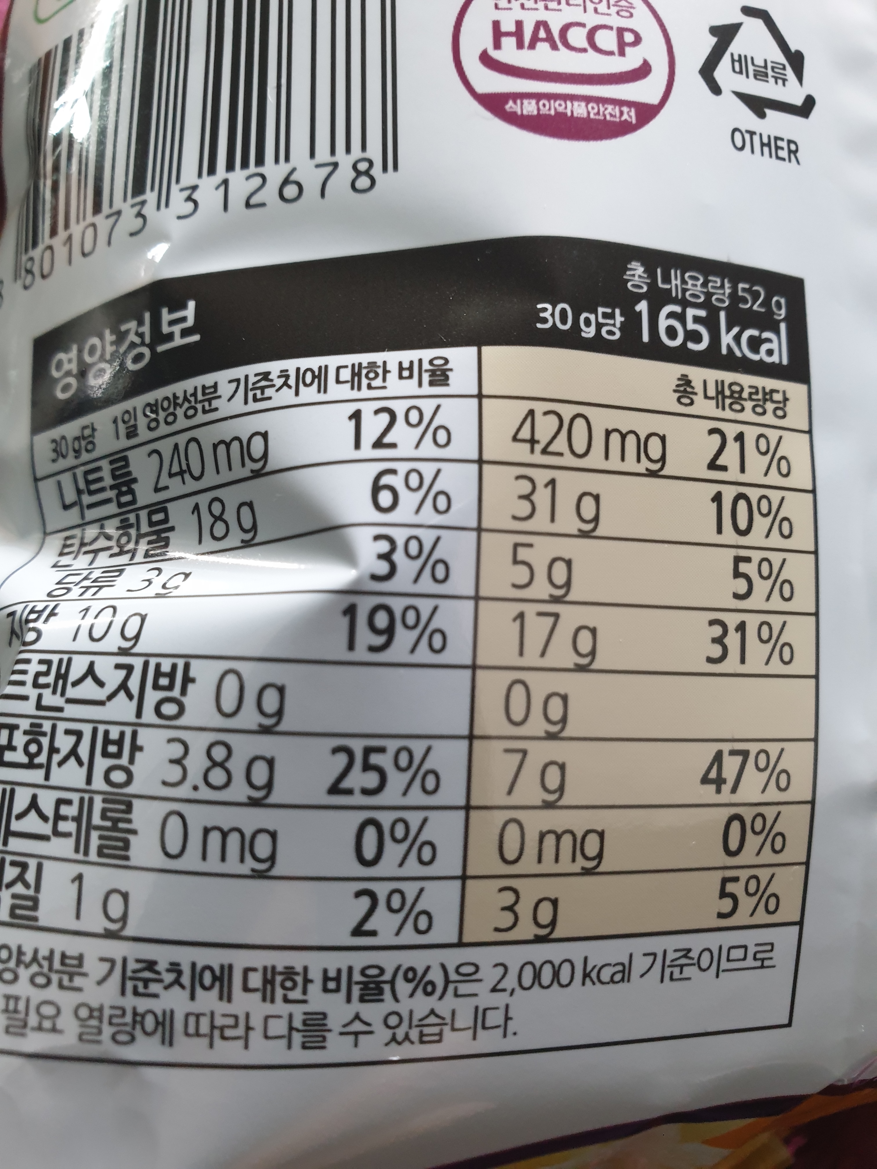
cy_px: 584
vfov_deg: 67.3
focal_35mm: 26
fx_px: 878
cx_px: 438
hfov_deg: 53.1
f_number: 2.4
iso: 250
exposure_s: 1/40
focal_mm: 4.3
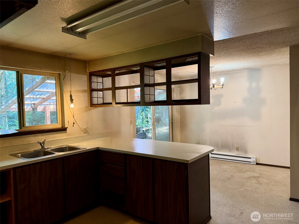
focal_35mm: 24
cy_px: 112
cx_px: 150
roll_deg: +1.9
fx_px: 207
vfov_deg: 56.8
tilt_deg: -1.8
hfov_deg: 71.6
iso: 400
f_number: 1.78
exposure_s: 1/120
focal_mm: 6.76
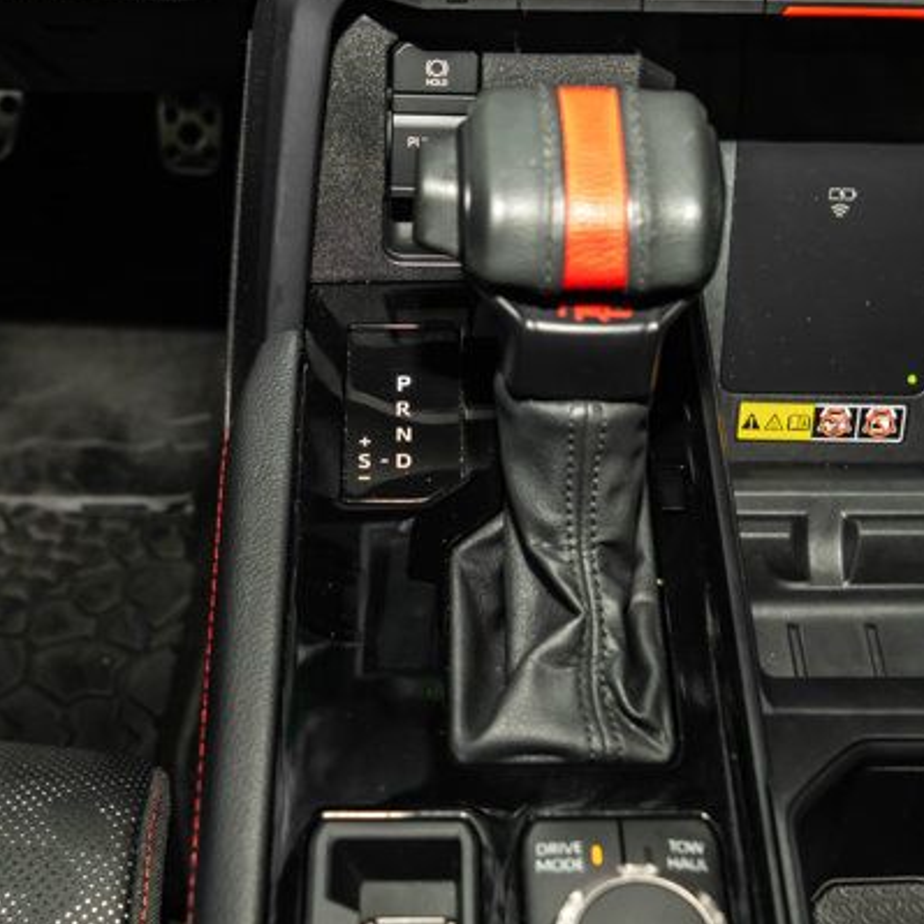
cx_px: 496
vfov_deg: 34.7
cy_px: 440
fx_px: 1480
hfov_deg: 34.7
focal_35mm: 49
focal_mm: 24
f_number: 4
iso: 800
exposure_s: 1/200
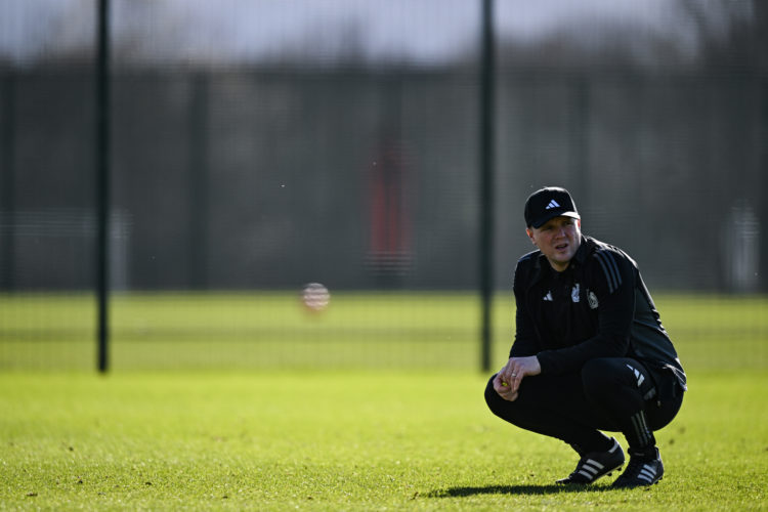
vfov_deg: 2.5
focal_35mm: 560
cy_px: 256
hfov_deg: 3.7
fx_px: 11946
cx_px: 384
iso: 160
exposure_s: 1/1000
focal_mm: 560
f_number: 4
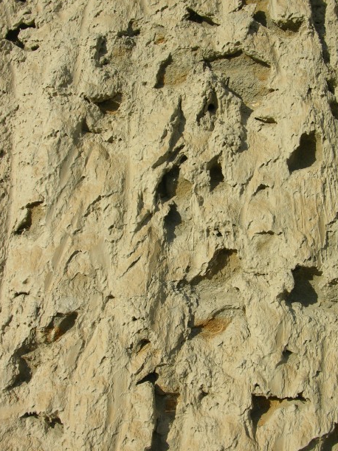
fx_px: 573
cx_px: 199
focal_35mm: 44
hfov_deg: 32.8
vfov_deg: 42.9
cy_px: 238
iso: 50
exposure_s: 1/240
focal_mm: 8.9
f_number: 6.3
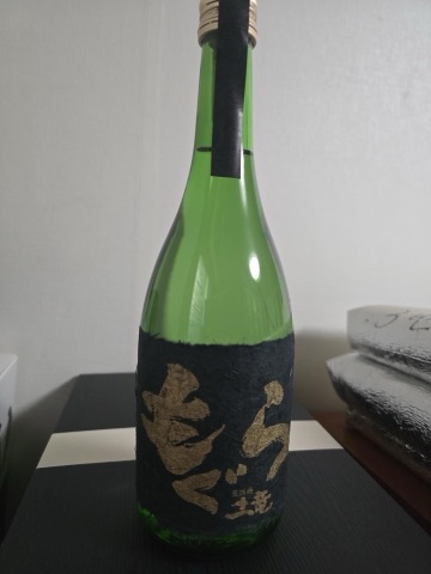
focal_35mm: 23
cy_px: 287
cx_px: 216
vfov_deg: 73.9
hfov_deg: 58.9
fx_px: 382
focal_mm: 6.3
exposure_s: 1/120
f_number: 1.7
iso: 800
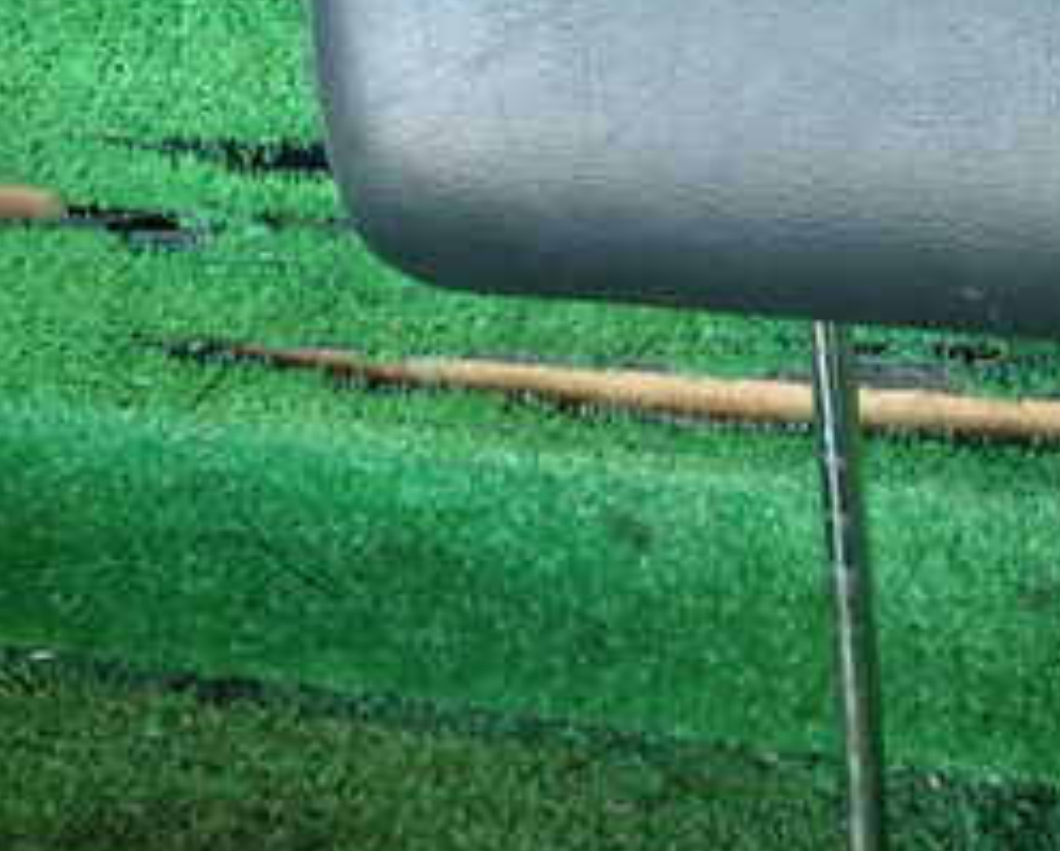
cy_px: 393
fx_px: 1853
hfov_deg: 28.6
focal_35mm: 59
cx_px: 1205
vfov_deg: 25.8
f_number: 2
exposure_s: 1/60
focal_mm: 4.5
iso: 160
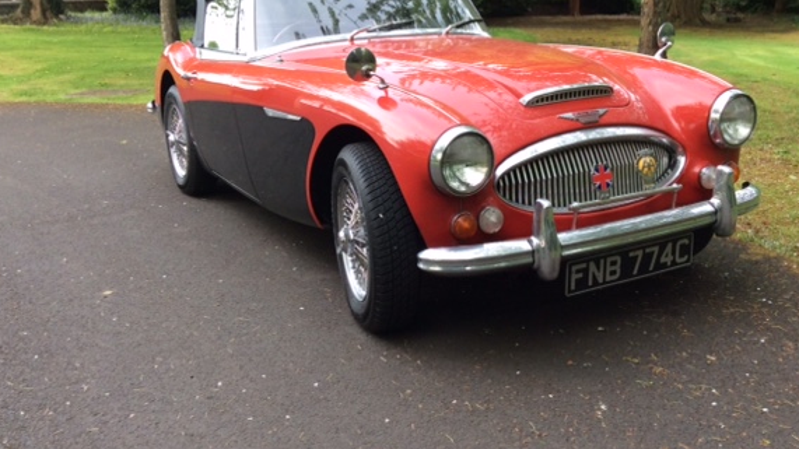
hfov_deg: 51.5
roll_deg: +1.5
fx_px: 826
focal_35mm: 39
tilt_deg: -13.9
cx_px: 438
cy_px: 189
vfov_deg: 30.4
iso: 50
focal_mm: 3.3
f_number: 2.4
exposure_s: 1/100
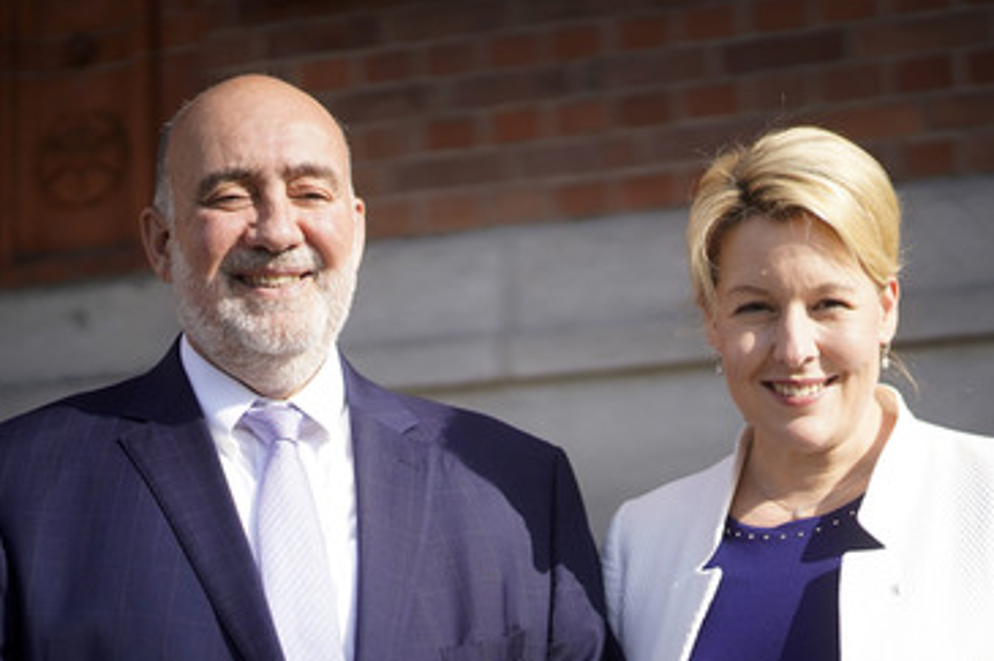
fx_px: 2898
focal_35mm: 105
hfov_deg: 19.5
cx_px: 530
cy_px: 392
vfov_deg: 13.0
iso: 640
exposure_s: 1/8000
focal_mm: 85
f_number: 1.8
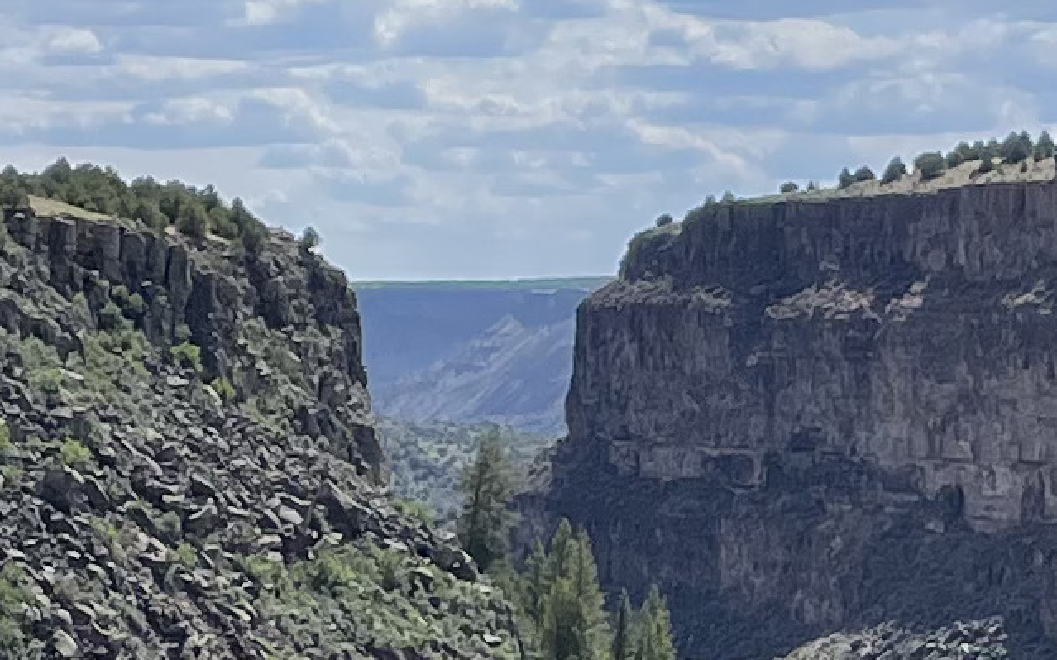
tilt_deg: -12.9
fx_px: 5011
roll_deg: +0.5
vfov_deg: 7.2
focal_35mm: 174
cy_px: 1454
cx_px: 758
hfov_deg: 12.0
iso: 32
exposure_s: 1/3861
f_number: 1.6
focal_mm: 4.2
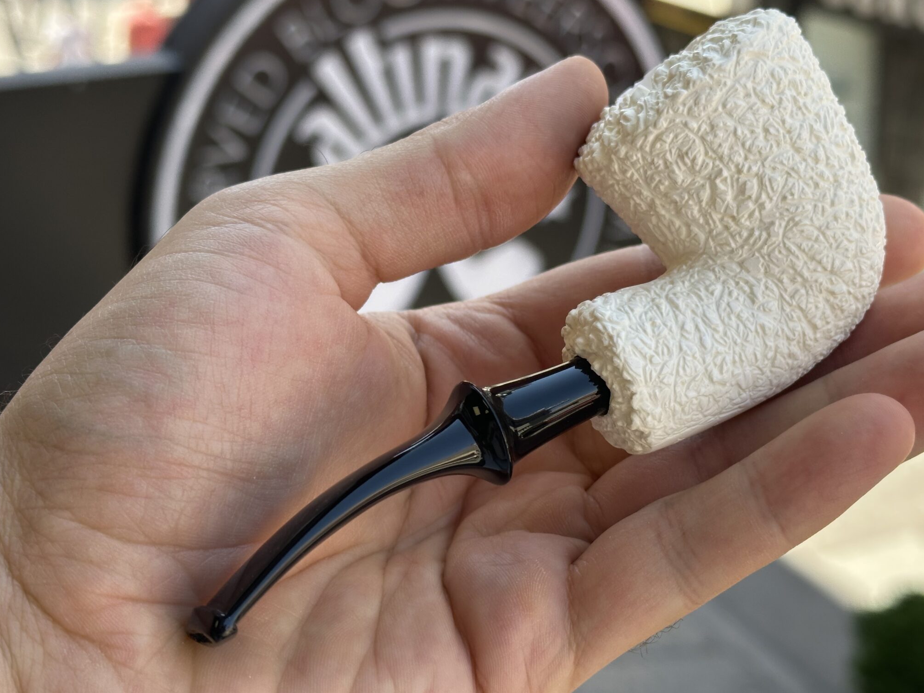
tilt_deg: -21.5
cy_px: 327
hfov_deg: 31.6
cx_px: 529
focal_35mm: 61
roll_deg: -0.2
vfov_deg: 24.0
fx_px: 1628
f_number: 1.78
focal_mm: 6.86
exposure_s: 1/615
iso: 64
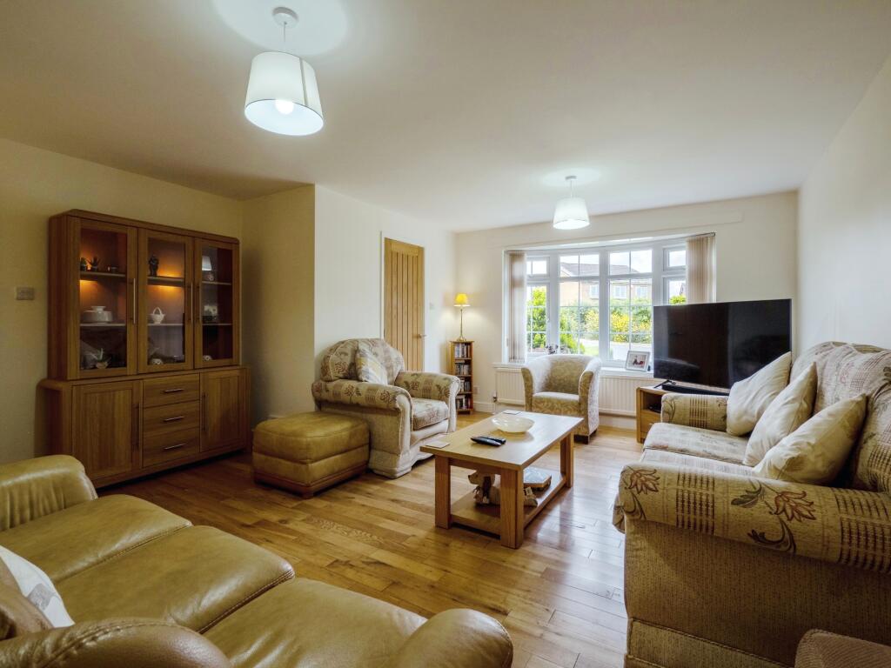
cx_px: 446
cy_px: 334
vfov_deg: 78.1
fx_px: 412
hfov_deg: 94.5
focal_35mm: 16
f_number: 7.1
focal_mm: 8
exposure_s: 1/125
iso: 400
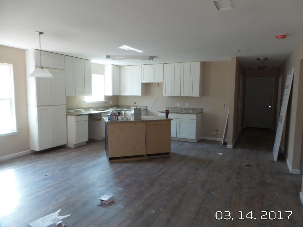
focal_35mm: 23
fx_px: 201
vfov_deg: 58.9
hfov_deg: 73.9
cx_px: 152
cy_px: 114
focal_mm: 4.1
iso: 100
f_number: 3.2
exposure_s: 1/30
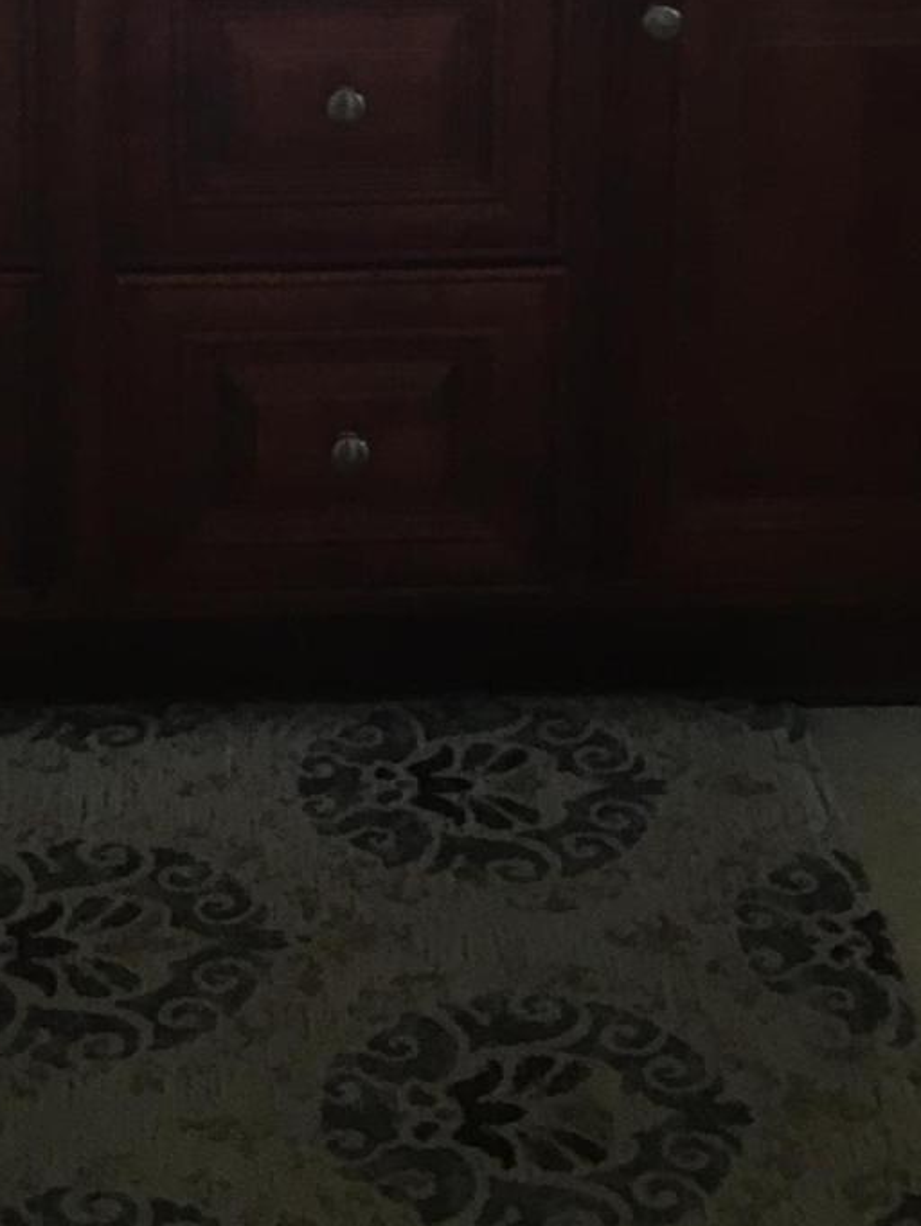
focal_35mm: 85
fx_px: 3013
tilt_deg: -12.8
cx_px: 227
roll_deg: +1.5
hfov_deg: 17.3
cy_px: -428
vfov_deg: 20.7
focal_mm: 4.15
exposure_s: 1/30
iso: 64
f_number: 2.2
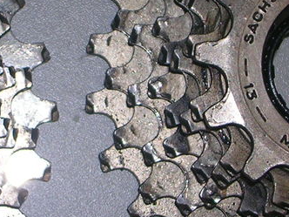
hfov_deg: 8.6
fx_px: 1912
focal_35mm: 229
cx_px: 77
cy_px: 52
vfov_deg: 6.5
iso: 50
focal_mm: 11.5
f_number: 3.9
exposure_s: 1/60.1
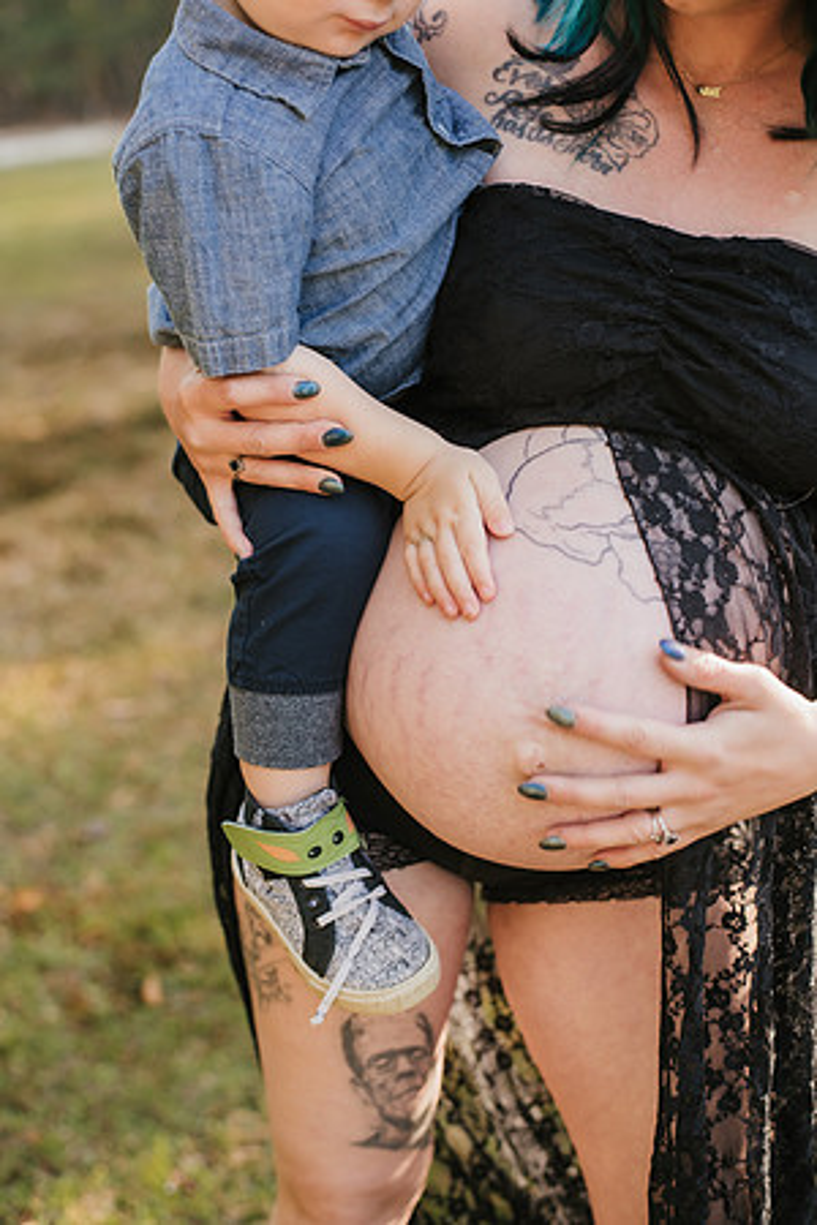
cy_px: 612
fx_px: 1702
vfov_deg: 39.6
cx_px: 408
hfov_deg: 27.0
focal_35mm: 50
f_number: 2.8
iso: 100
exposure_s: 1/200
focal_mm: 50
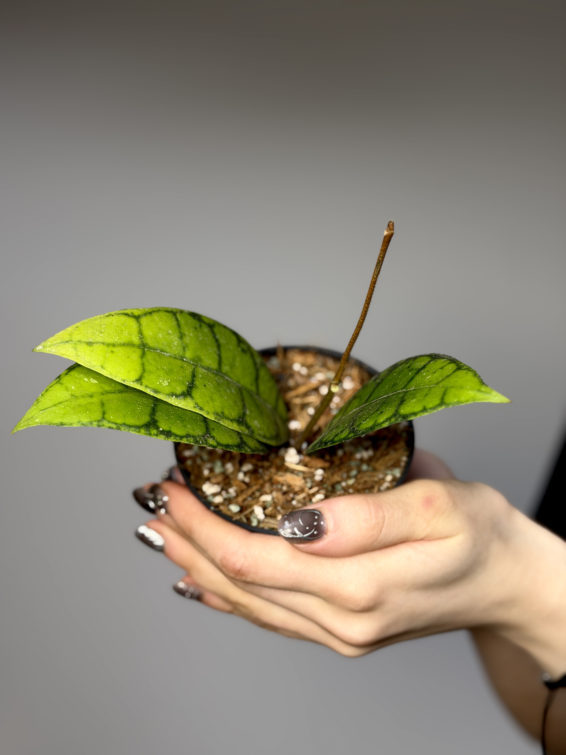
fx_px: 1046
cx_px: 283
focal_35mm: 48
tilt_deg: -6.5
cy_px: 378
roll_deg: -0.1
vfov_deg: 39.7
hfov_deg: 30.3
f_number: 1.78
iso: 50
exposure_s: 1/121
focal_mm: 6.76
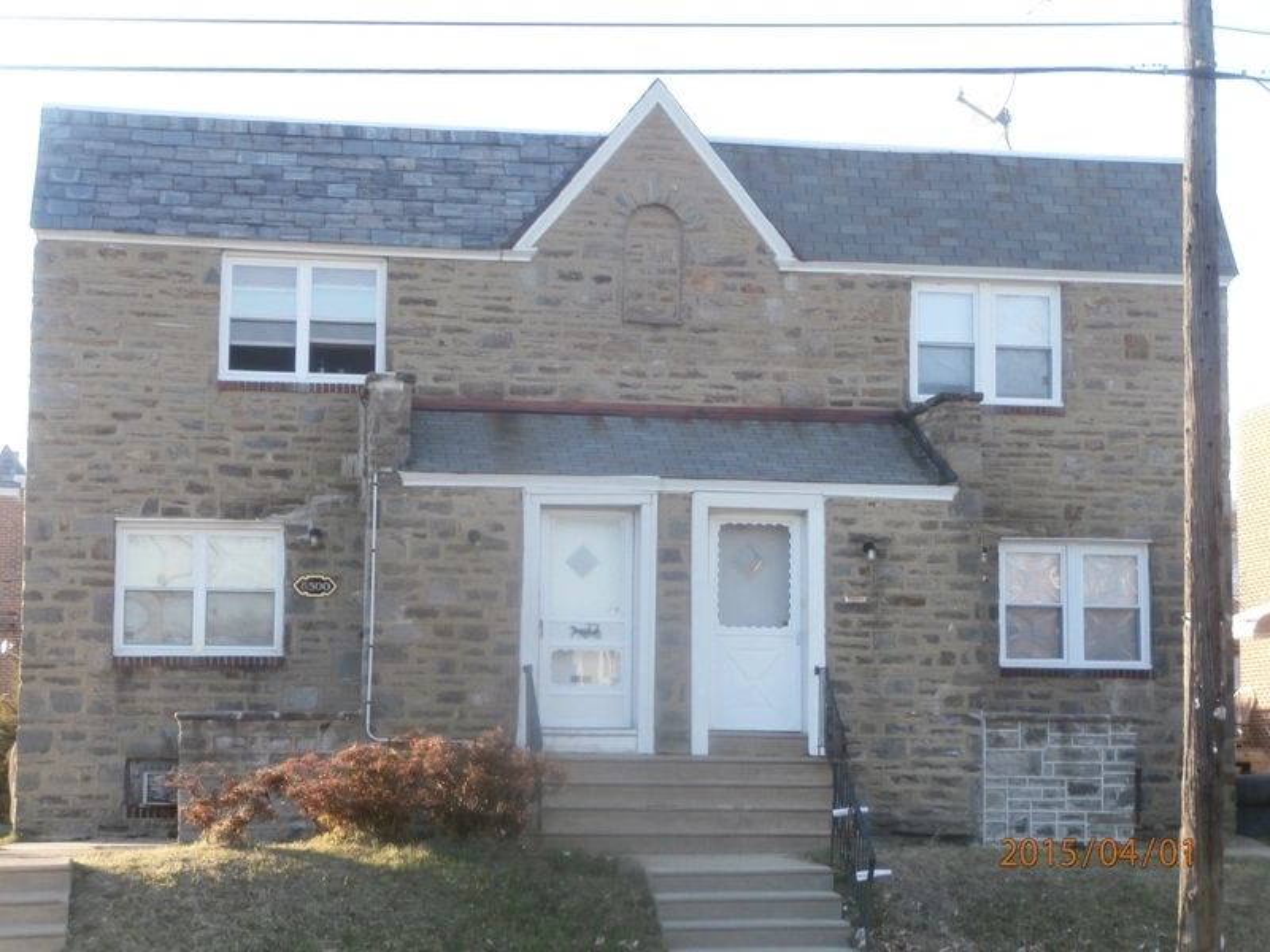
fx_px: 2495
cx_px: 635
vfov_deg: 21.6
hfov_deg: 28.6
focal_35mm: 68
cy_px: 476
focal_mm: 12.1
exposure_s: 1/80
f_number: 4.7
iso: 100
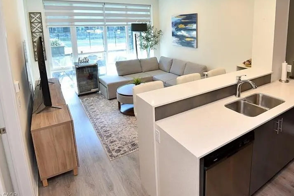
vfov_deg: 53.5
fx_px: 188
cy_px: 58
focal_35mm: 23
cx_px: 185
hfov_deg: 74.7
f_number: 6.3
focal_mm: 16
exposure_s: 1/60
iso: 500
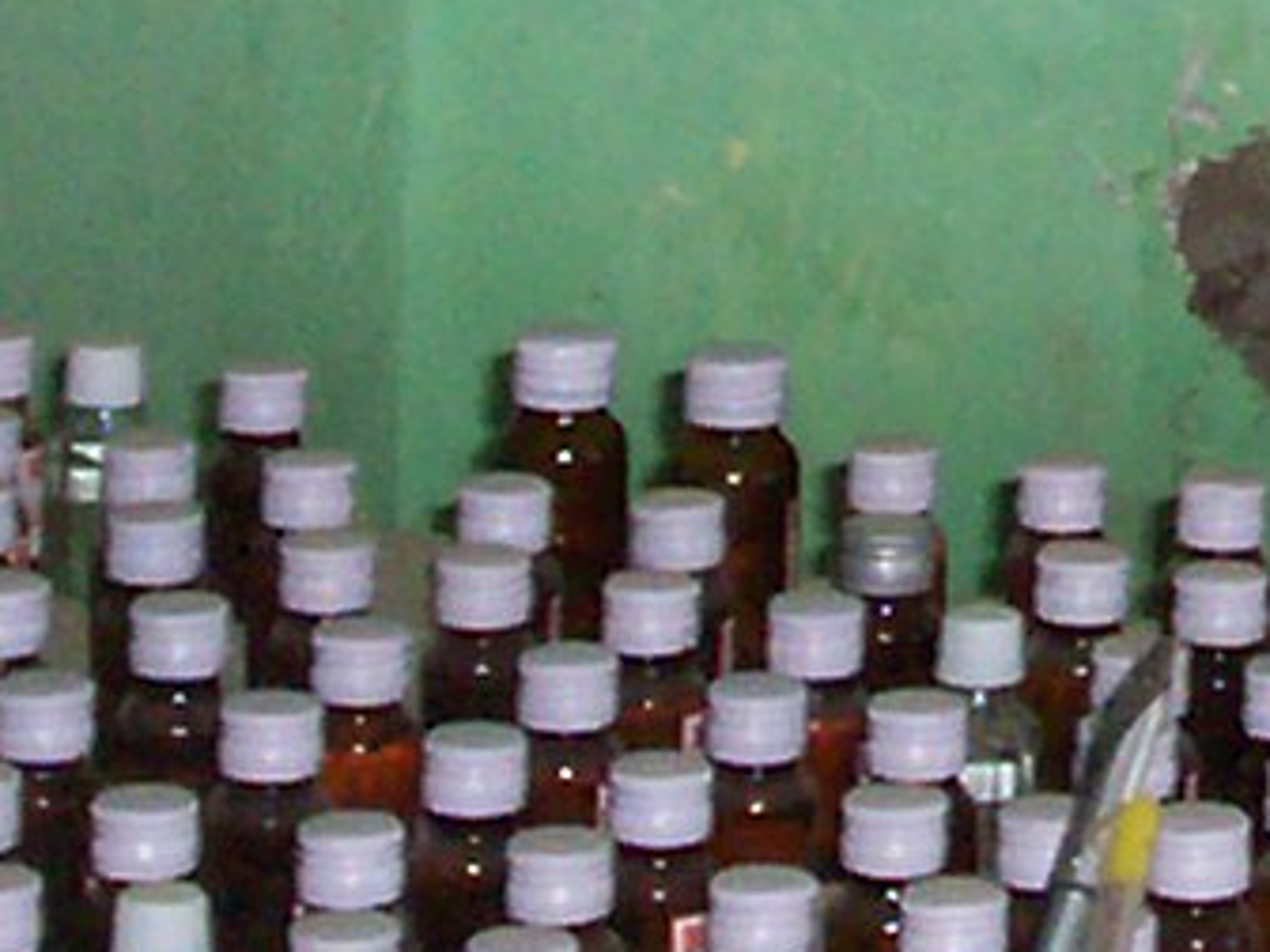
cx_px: 2257
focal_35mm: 247
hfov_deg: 7.8
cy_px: -1058
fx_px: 9062
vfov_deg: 5.8
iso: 140
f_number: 4.5
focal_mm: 5.9
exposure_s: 1/64
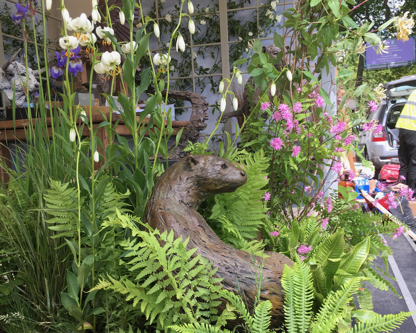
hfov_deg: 47.9
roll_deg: +2.8
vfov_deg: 38.9
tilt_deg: -7.0
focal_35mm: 38
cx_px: 209
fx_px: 468
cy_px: 207
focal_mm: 4.15
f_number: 2.2
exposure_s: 1/359
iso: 25
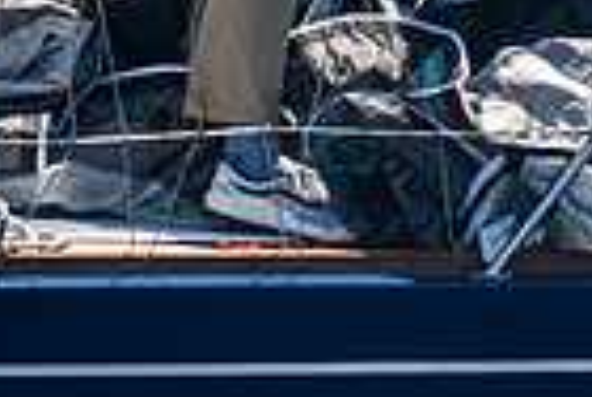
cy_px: -397
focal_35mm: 2095
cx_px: 264
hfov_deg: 1.0
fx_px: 34524
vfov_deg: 0.7
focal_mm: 400
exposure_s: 1/1600
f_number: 8
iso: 400
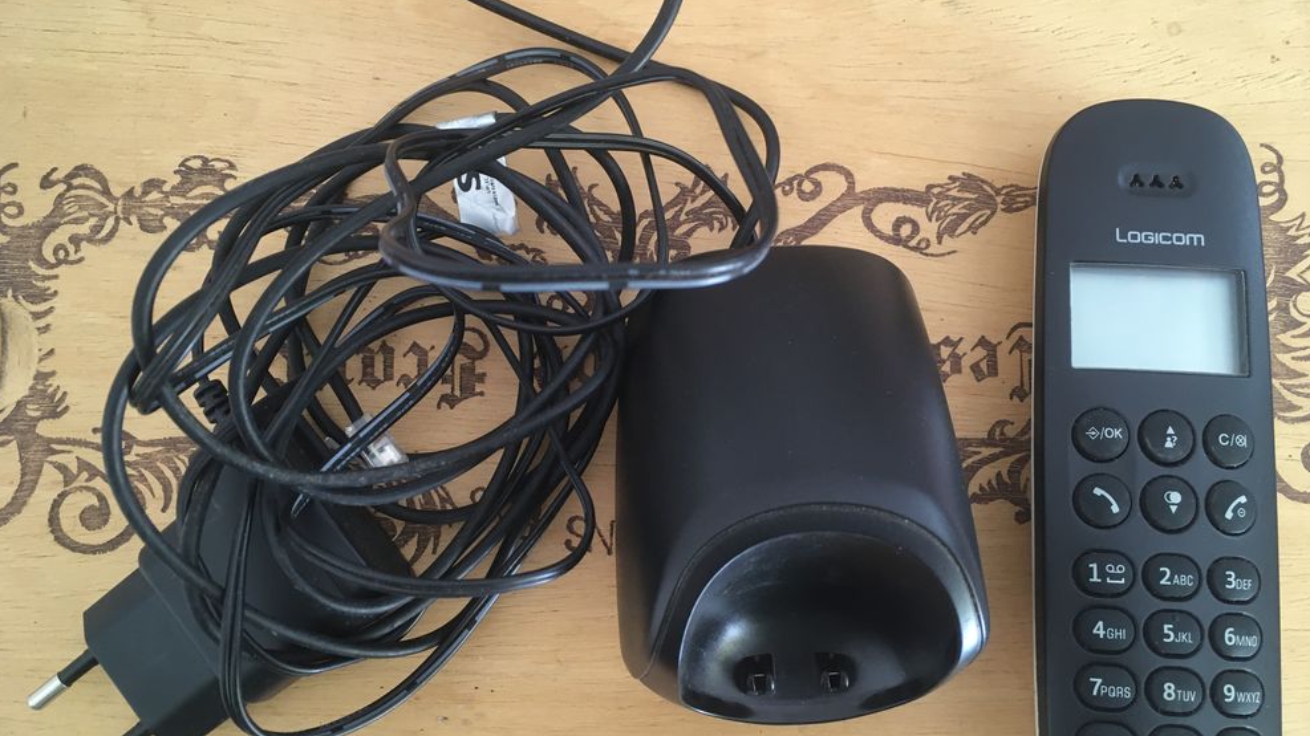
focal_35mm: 32
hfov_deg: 61.0
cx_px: 656
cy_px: 365
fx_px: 1111
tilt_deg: -84.6
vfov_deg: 36.7
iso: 100
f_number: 2.2
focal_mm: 4.15
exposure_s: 1/33
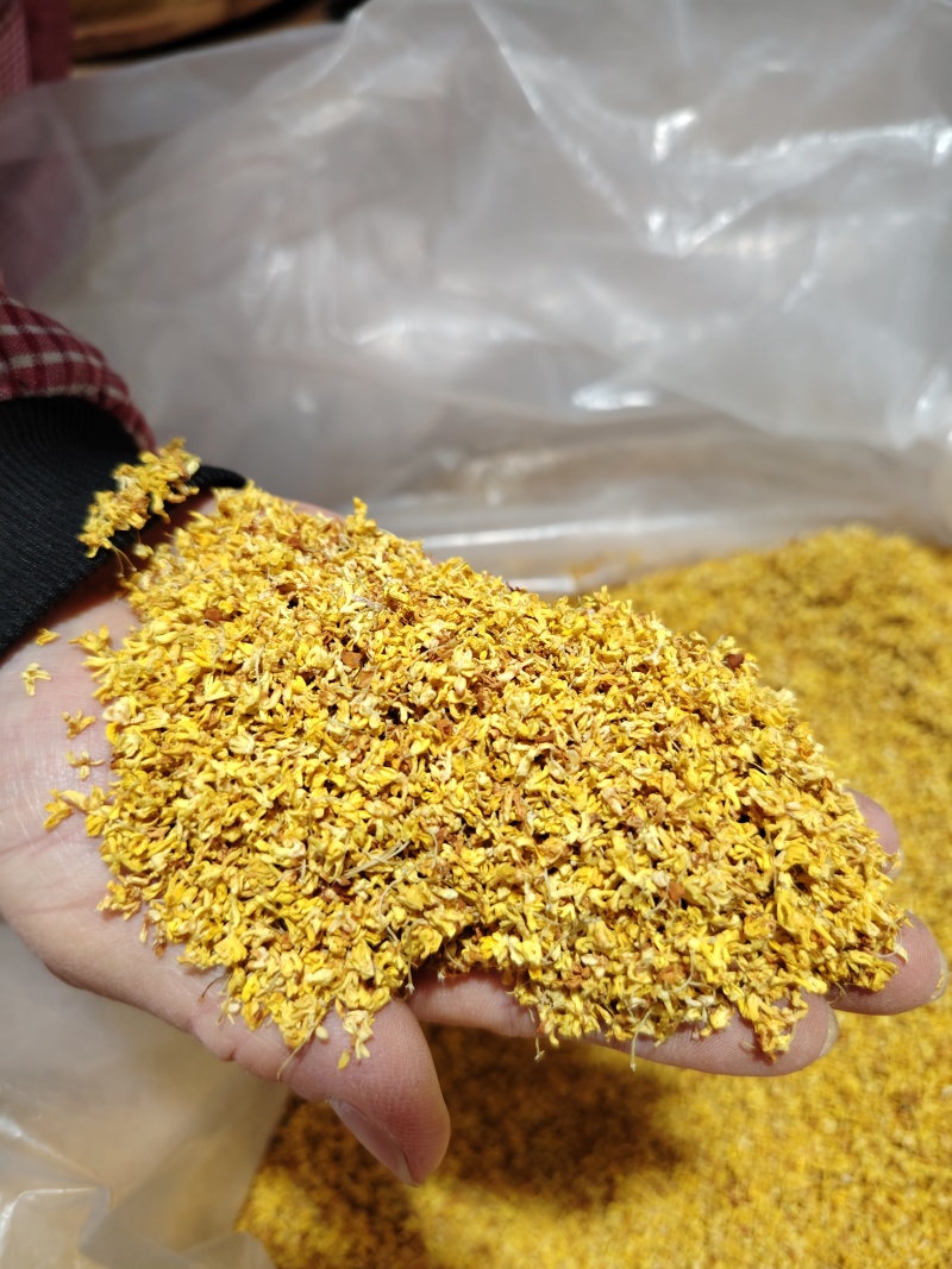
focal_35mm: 24
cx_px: 476
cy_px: 634
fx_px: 880
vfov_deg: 71.6
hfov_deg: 56.8
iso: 844
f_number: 1.75
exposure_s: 1/100
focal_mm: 5.25
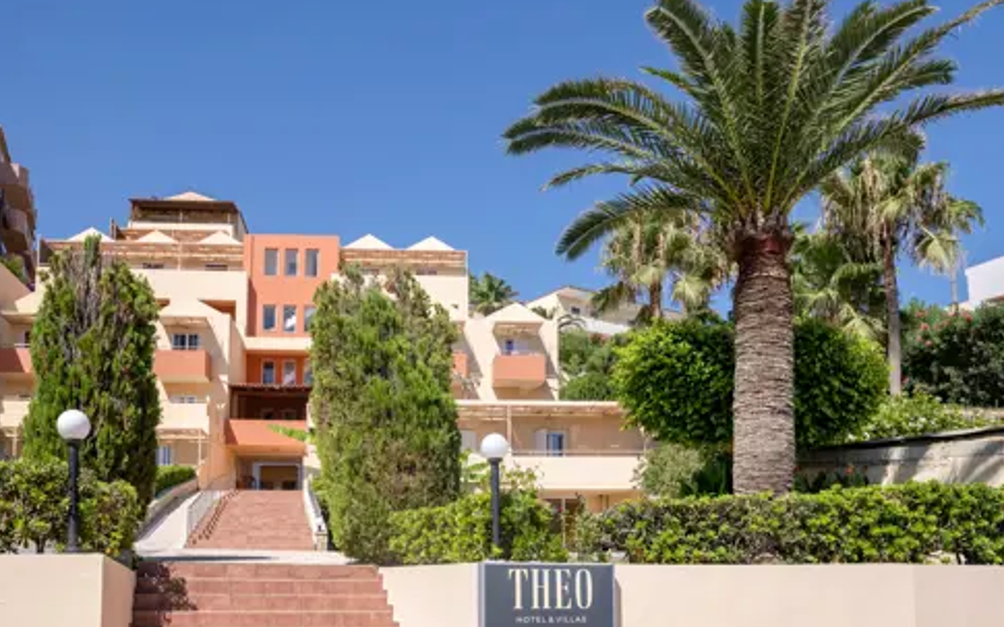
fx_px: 875
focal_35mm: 32
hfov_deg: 59.7
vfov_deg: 39.4
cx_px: 499
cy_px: 324
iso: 250
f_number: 7.1
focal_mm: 31
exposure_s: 1/1250
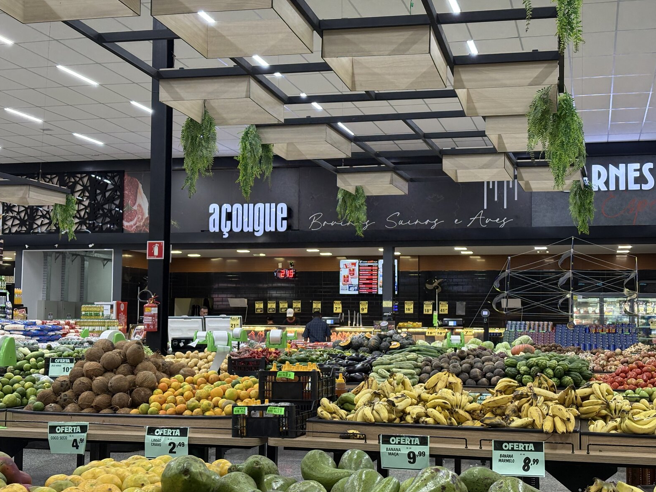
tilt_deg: +4.6
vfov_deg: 27.5
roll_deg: -0.2
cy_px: 250
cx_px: 331
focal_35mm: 53
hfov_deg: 36.2
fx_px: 1004
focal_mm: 5.96
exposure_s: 1/120
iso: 200
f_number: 1.6
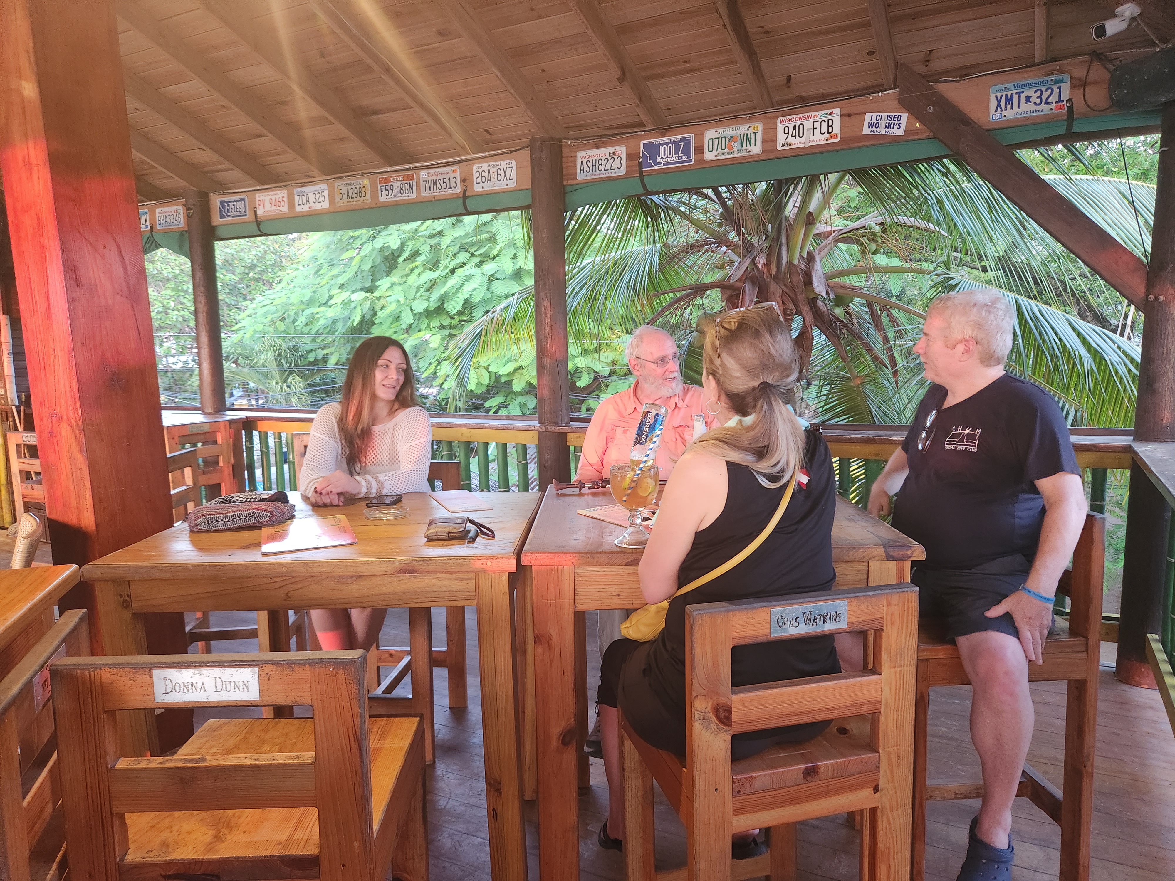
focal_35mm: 23
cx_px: 588
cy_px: 440
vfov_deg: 58.9
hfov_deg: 73.9
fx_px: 781
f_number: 1.8
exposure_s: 1/120
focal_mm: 5.4
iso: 640
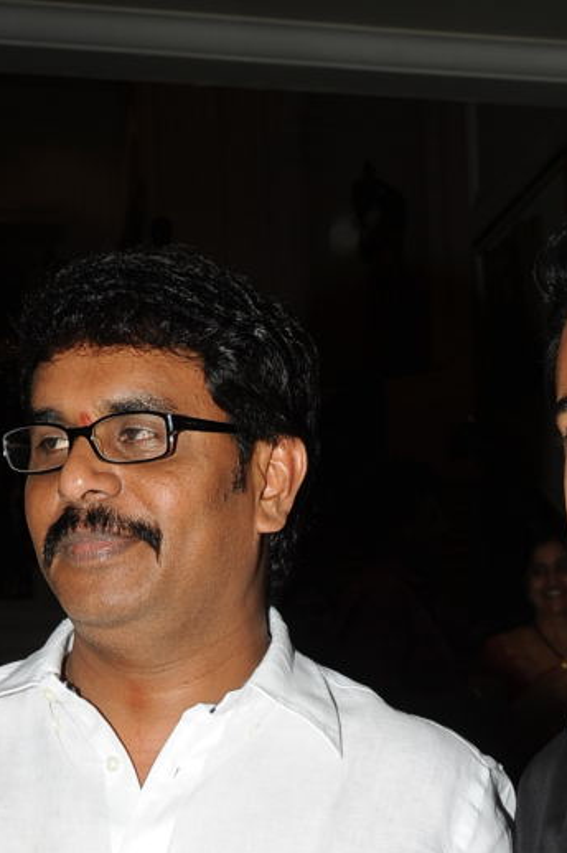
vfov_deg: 18.9
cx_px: 449
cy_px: 1162
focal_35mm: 99
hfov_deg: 13.7
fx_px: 2342
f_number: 9
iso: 200
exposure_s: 1/125
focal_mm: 32
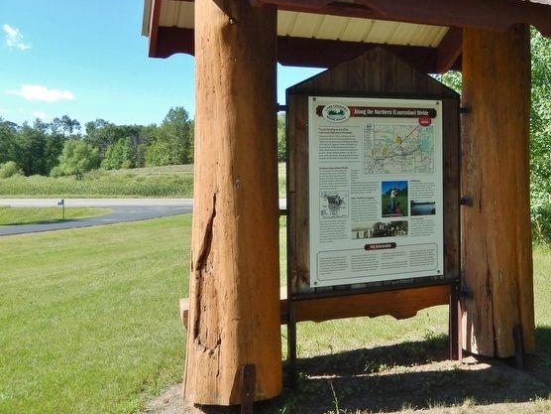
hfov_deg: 50.8
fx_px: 573
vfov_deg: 39.3
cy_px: 147
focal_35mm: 36
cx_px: 349
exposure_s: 1/640
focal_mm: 4.5
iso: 125
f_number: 3.4
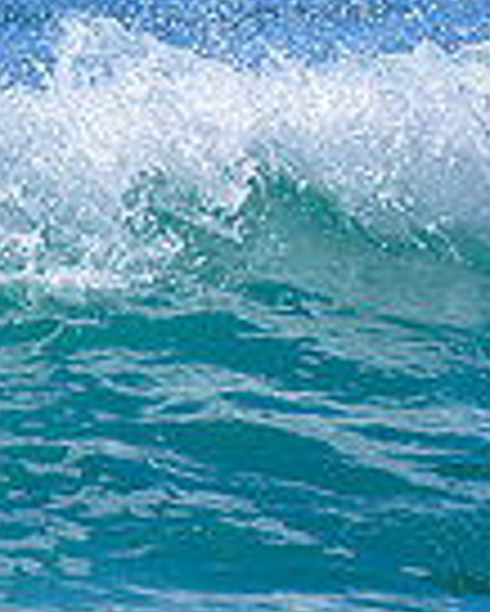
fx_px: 47115
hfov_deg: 0.6
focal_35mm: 2602
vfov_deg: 0.7
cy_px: 124
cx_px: 1016
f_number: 11
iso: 720
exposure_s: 1/2000
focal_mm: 650
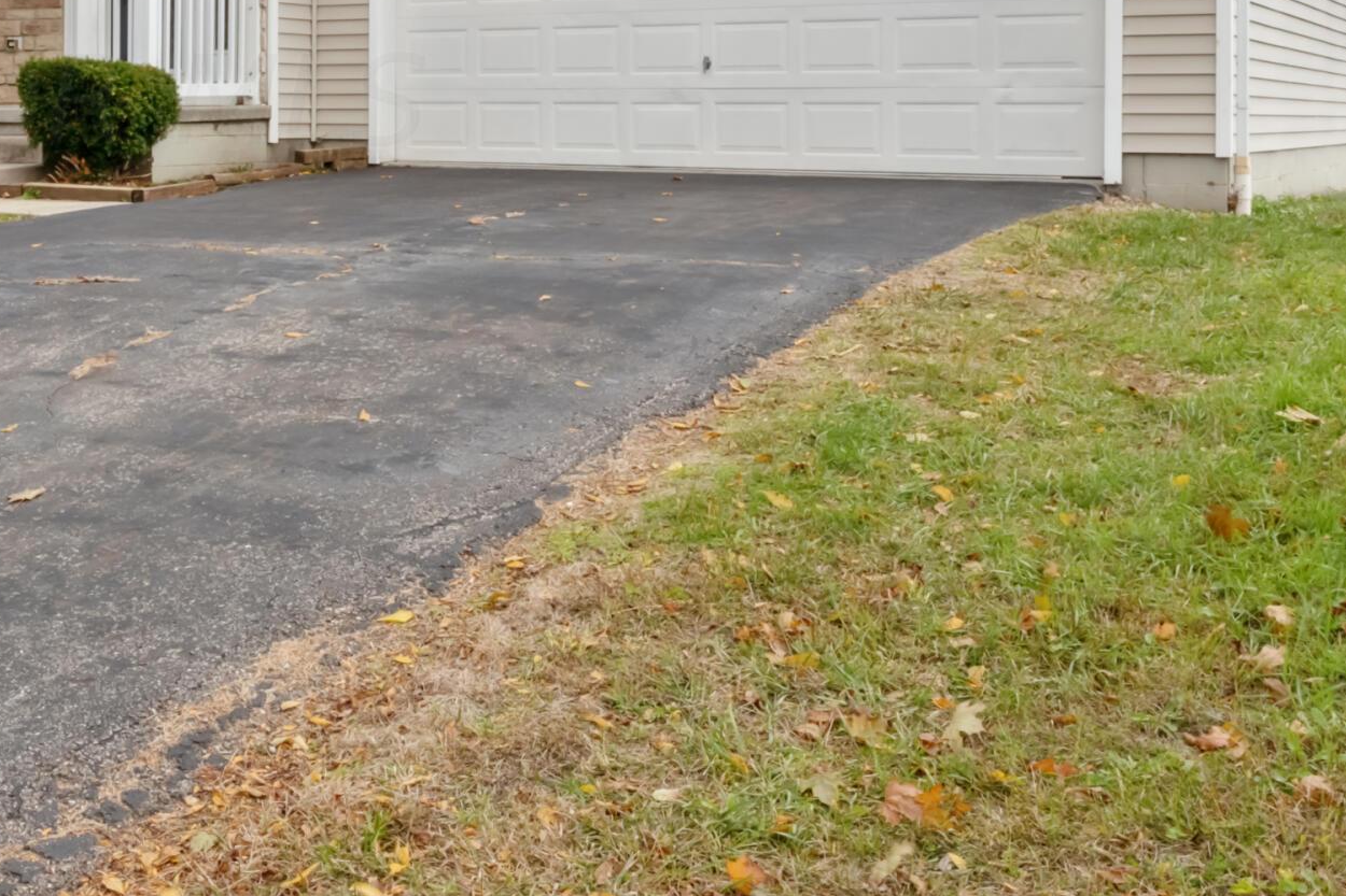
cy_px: 97
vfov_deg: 27.0
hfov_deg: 37.8
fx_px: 1803
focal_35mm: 48
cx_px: 100
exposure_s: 1/20
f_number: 22
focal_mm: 20.1
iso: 100
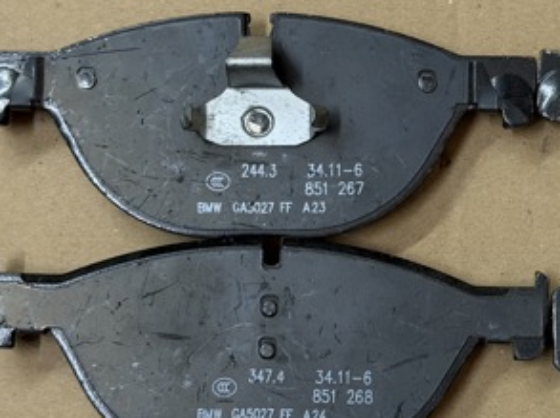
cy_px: 211
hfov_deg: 18.3
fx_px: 1697
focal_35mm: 105
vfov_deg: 14.1
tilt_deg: -80.7
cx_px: 549
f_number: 1.78
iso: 320
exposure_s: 1/33
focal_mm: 6.76
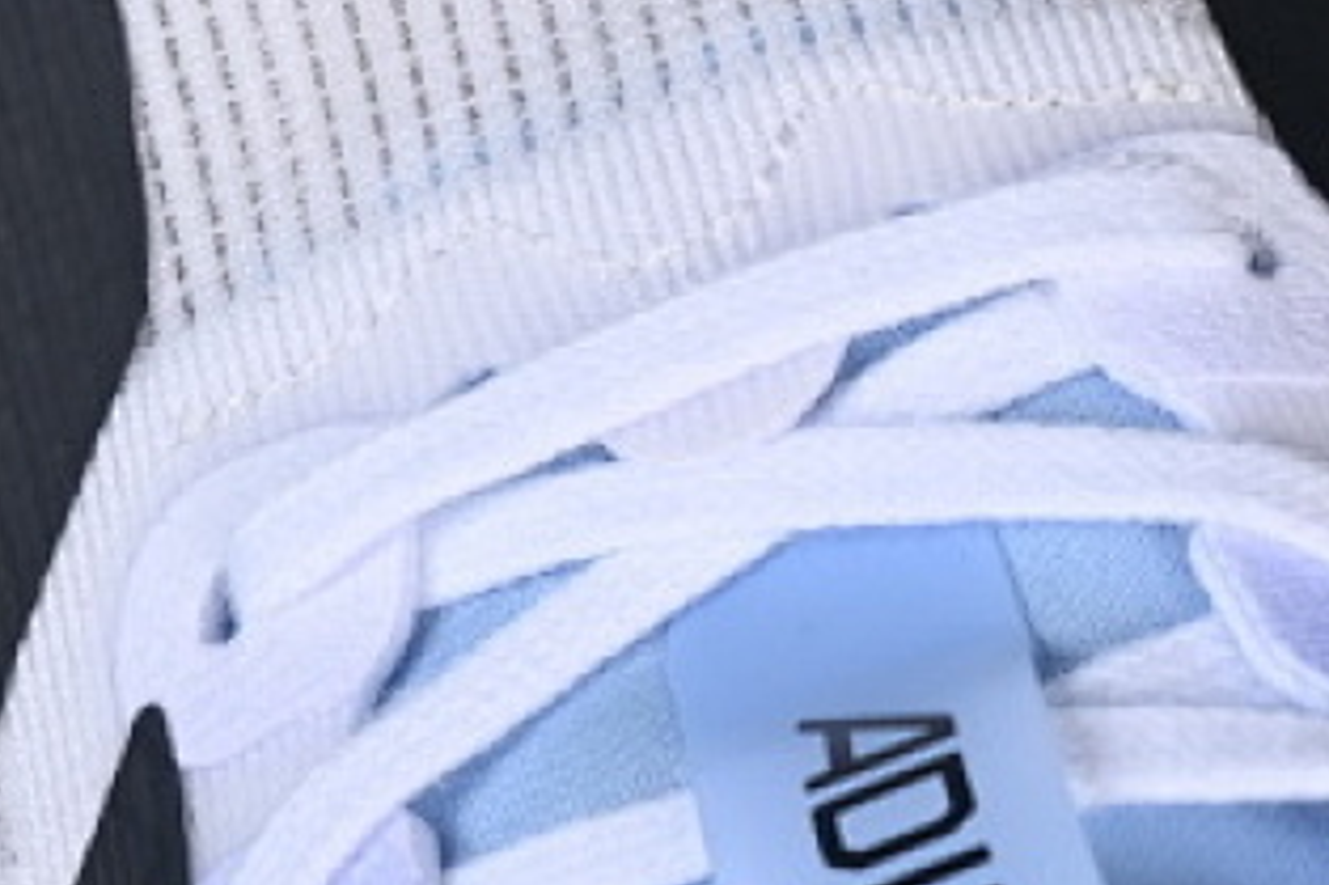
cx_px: 686
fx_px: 9519
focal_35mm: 258
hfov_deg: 8.0
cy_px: 224
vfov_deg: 5.3
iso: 160
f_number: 7.1
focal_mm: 50
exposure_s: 1/80
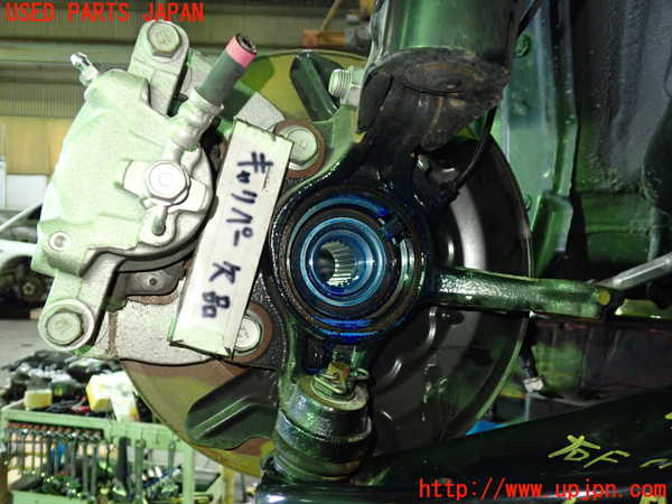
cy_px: 252
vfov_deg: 46.8
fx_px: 582
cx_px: 336
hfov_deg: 60.0
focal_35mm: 30
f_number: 2.3
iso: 640
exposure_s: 1/30
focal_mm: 5.4
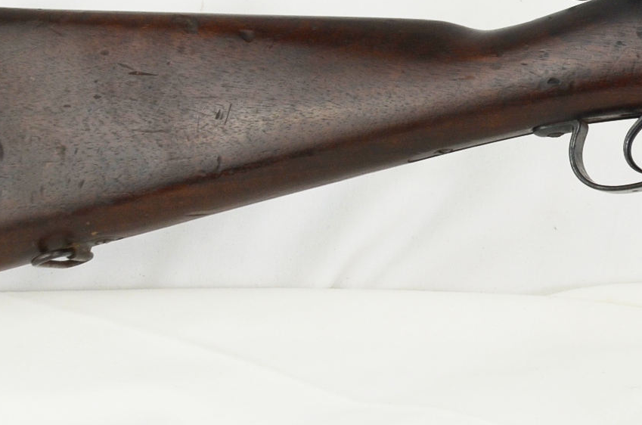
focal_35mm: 152
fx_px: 2713
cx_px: 703
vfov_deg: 8.9
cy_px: 57
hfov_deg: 13.2
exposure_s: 1/125
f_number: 5.6
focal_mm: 35
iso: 280
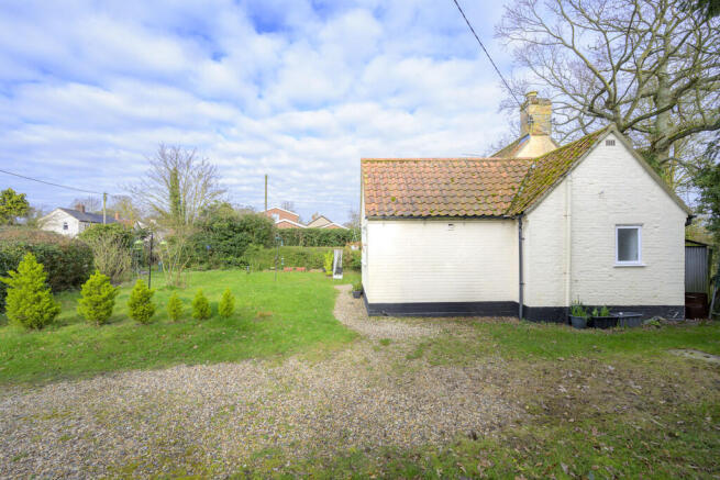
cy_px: 240
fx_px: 280
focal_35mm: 14
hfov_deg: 104.2
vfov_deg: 81.2
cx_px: 360
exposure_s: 1/80
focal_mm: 14
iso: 160
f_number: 9
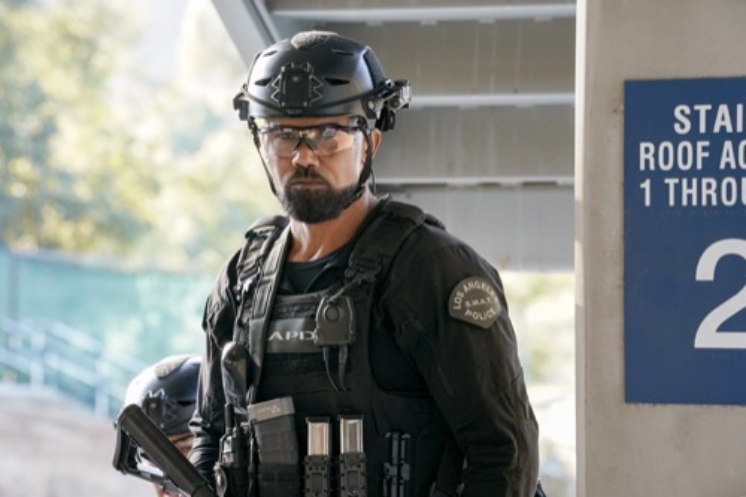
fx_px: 4019
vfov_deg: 7.1
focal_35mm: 194
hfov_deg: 10.6
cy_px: 248
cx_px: 373
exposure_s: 1/250
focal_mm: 194
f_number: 8
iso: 3200
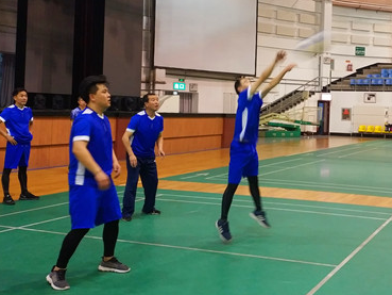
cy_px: 101
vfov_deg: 27.9
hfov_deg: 35.8
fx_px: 589
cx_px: 304
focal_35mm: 52
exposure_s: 1/25
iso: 406
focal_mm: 4.5
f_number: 2
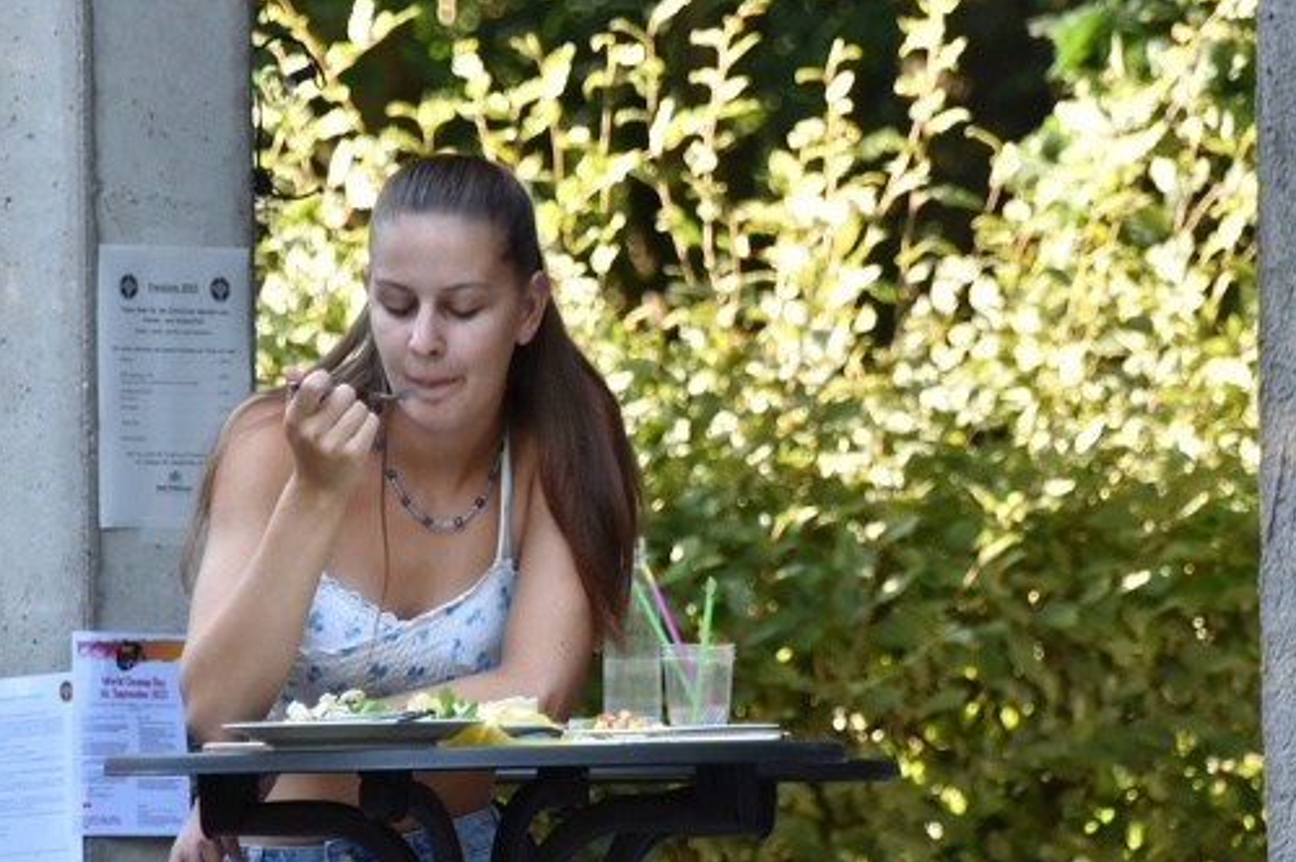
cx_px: 478
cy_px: 369
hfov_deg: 4.7
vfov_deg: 3.1
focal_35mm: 441
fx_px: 15858
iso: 800
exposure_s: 1/160
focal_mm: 185
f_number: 6.3
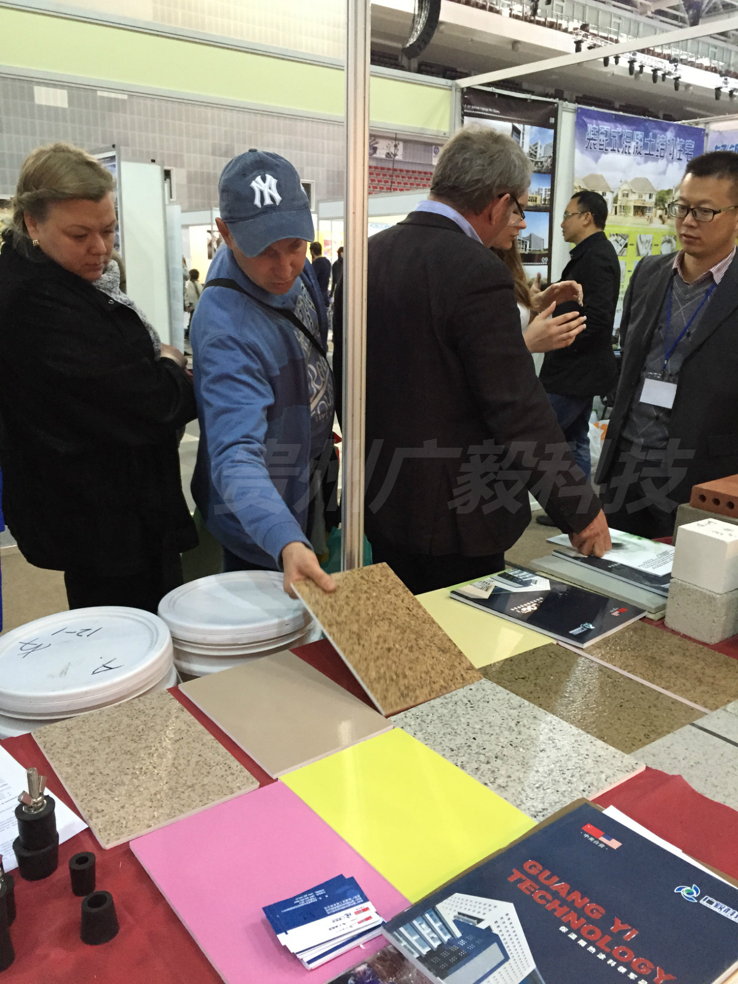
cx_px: 369
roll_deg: -0.6
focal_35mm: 29
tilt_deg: -13.7
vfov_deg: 61.7
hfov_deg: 48.2
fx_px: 824
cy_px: 492
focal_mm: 4.15
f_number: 2.2
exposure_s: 1/30
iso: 250
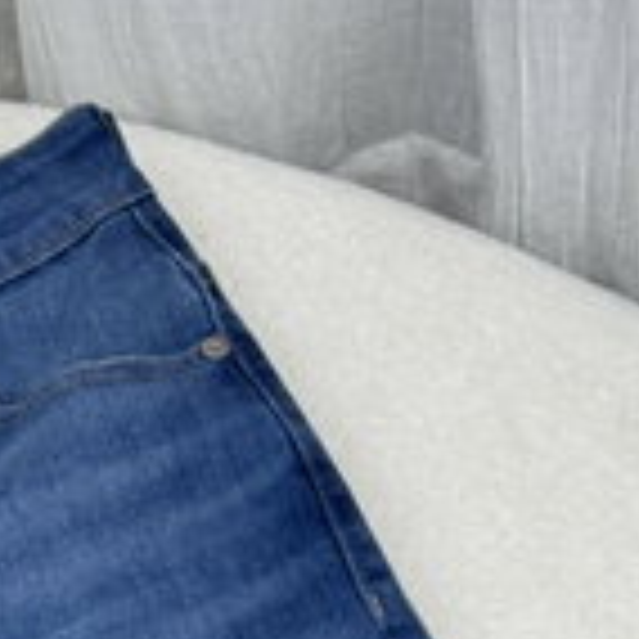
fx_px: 3321
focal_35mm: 159
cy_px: 1042
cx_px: 495
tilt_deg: -61.5
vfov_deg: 10.5
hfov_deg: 11.0
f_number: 1.78
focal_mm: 6.76
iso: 125
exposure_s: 1/50
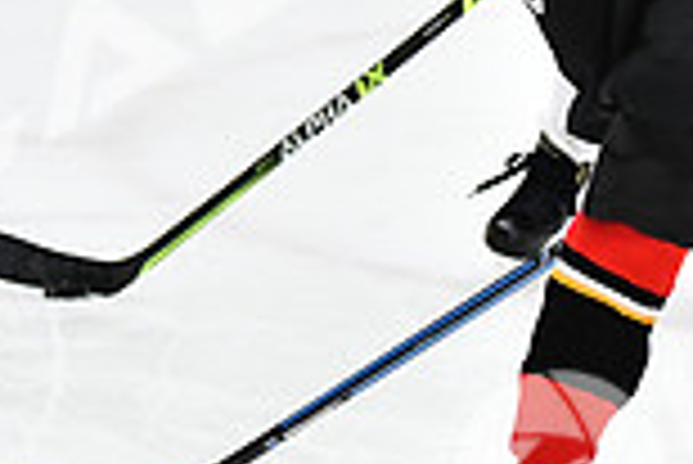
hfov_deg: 3.6
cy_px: -187
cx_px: 446
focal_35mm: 575
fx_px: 11079
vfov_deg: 2.4
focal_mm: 102
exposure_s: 1/1250
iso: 5000
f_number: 2.8
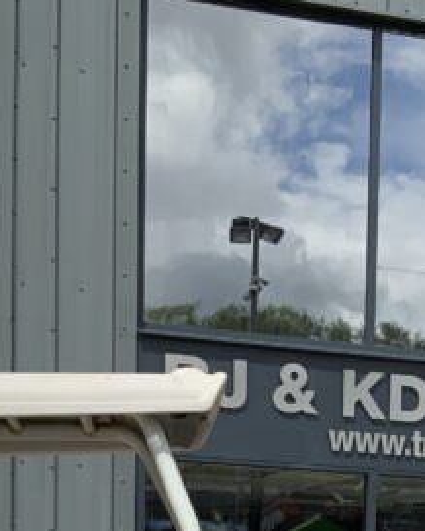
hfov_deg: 14.2
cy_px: 748
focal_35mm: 107
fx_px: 1681
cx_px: 437
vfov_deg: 16.6
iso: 16
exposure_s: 1/1848
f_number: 1.8
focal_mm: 3
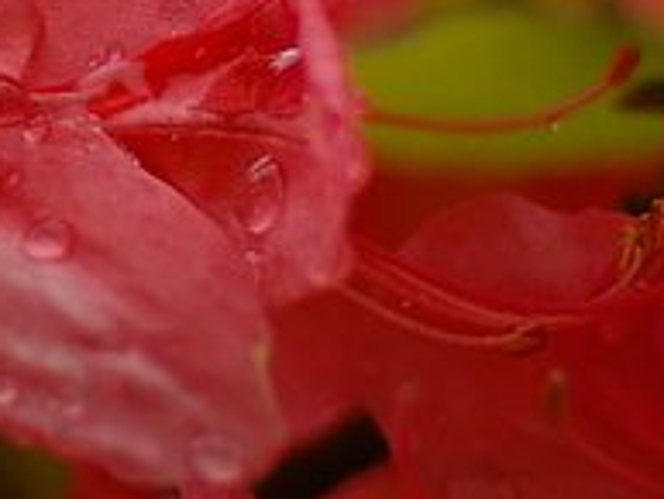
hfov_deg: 11.8
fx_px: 3153
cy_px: -45
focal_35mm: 164
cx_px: -76
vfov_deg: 9.0
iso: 200
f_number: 1.9
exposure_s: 1/2000
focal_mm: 43
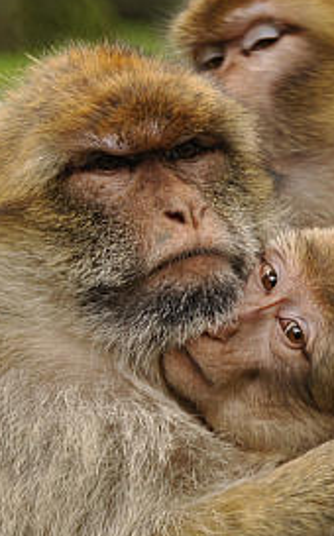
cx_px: 432
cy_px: 393
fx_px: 8789
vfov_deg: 3.5
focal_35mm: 602
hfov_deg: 2.2
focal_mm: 105
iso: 200
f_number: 5.6
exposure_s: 1/60
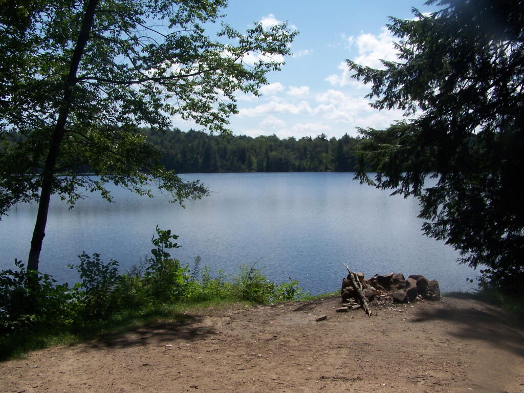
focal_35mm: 38
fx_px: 575
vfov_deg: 37.7
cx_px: 262
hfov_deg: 49.0
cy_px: 196
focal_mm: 6.3
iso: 100
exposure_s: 1/800
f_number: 5.6
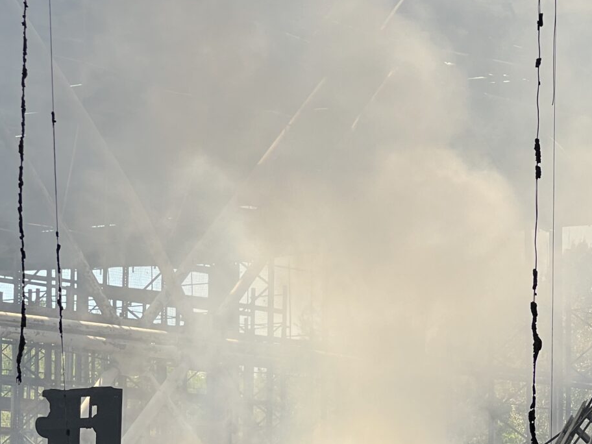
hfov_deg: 11.4
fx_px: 2959
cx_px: 384
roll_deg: -0.8
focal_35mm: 173
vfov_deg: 8.5
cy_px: 461
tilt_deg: +3.2
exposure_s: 1/150
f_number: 2.8
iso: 32
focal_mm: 9
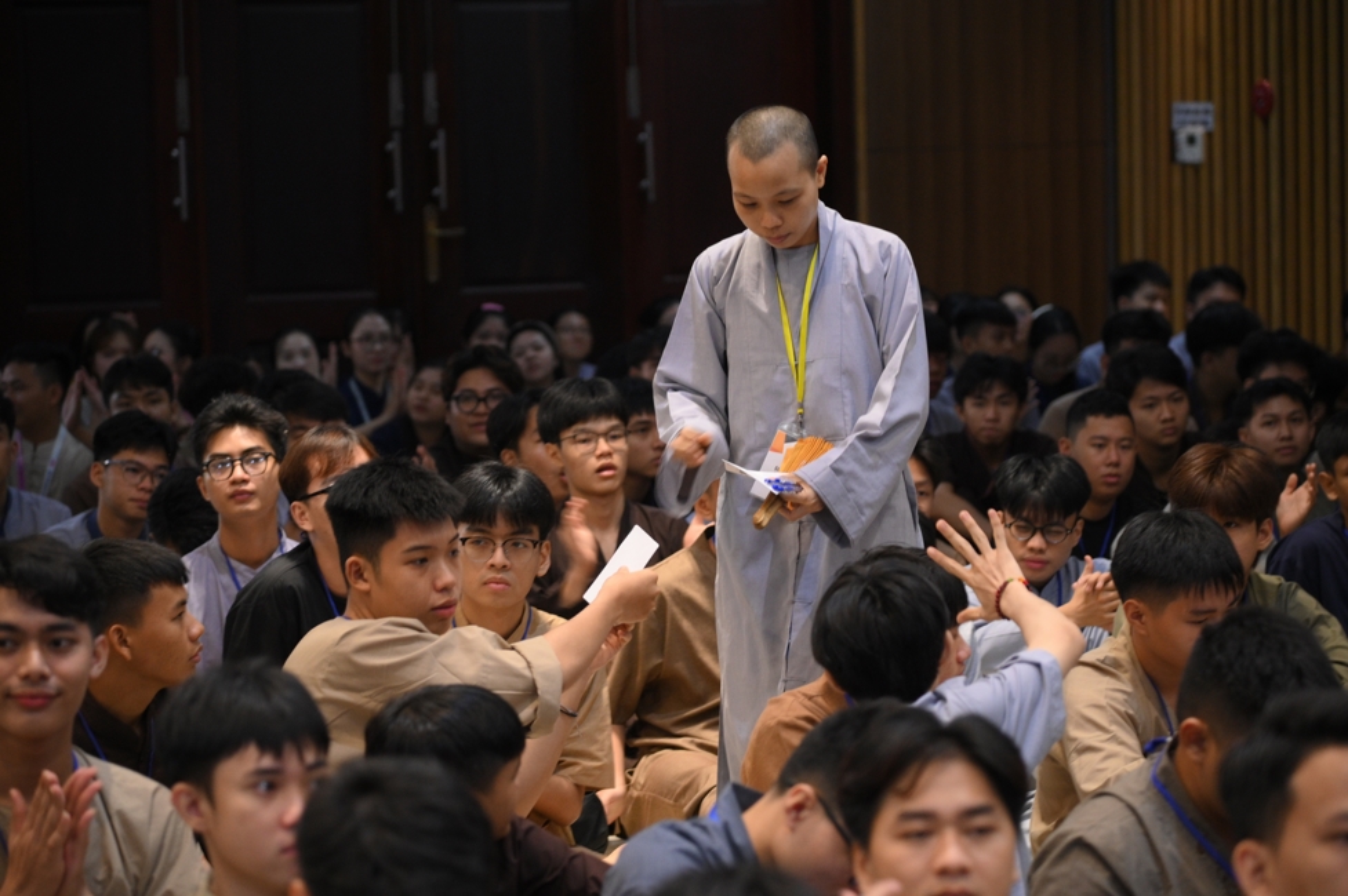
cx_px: 674
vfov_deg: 11.4
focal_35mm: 120
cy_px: 448
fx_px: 4490
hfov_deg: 17.1
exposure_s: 1/100
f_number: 4
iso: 2500
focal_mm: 120
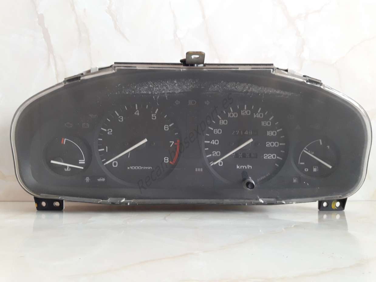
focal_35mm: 28
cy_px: 141
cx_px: 188
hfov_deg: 63.5
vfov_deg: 49.7
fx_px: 304
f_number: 1.9
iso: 125
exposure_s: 1/33
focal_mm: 3.7
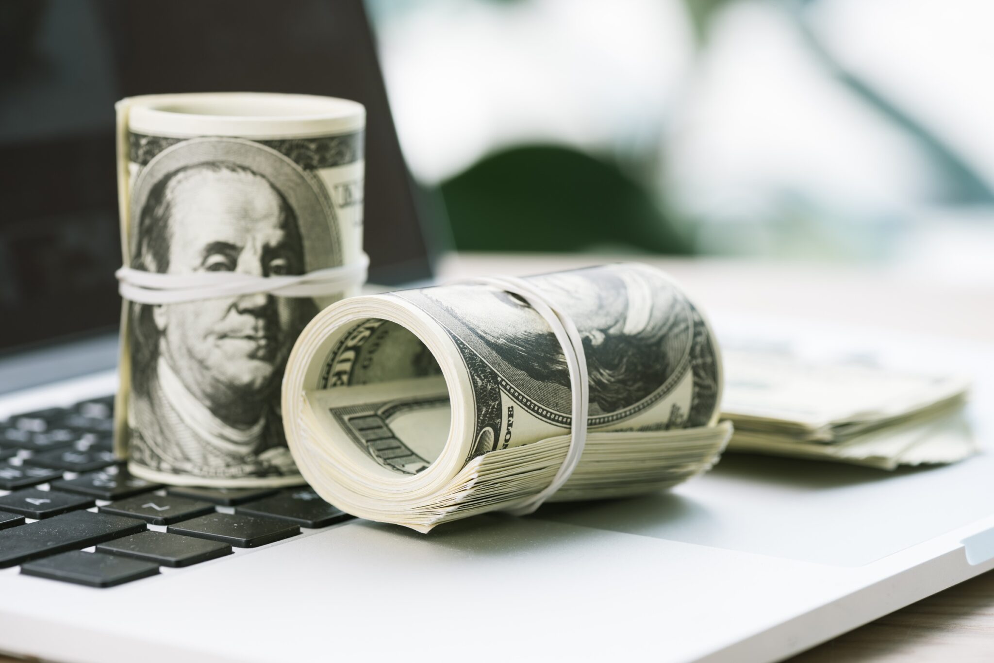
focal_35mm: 105
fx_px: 2899
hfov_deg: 19.5
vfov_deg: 13.0
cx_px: 497
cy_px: 332
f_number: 9
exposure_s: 1/30
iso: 100
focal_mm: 105
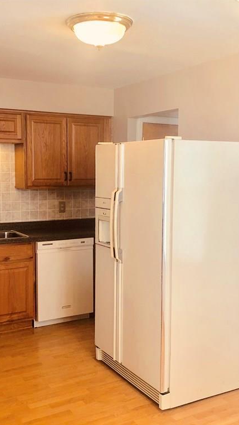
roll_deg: -0.5
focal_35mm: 41
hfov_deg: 29.0
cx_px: 104
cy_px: 213
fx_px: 462
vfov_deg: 49.4
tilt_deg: -6.7
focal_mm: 4
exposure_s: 1/30
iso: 32
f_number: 1.8
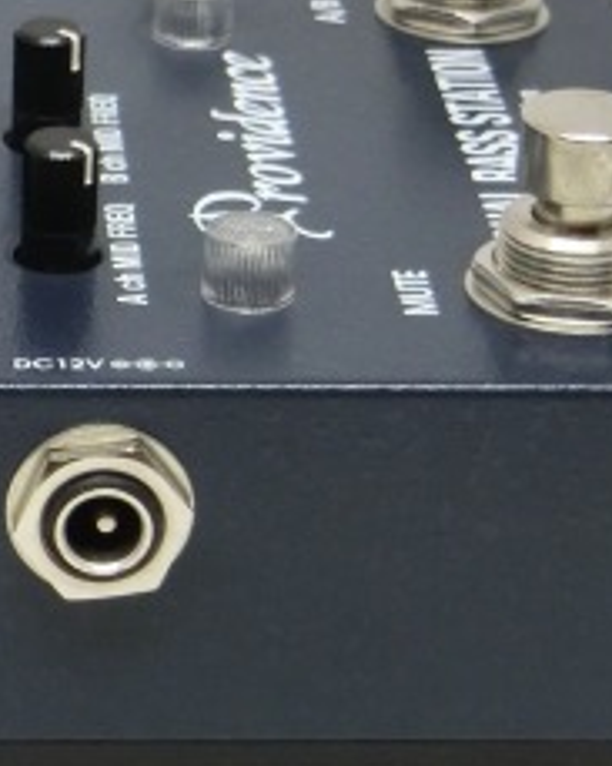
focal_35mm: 164
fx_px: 3716
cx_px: 17
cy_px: 452
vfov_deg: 11.8
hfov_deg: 9.4
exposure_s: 1/125
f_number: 5
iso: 250
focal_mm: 10.7
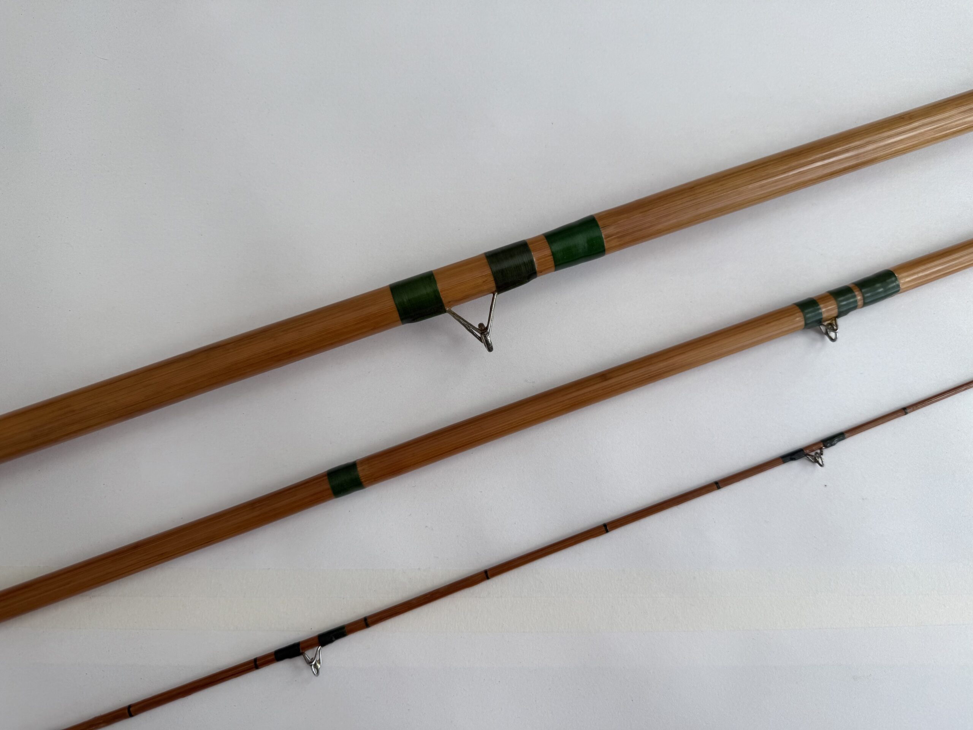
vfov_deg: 56.8
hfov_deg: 71.6
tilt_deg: -79.7
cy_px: 365
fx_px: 675
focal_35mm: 24
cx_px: 486
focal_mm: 6.76
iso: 80
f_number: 1.78
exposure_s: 1/433
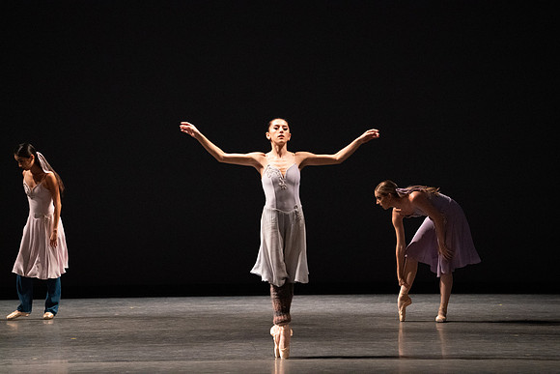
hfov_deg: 10.3
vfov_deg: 6.9
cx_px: 280
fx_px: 3112
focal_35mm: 200
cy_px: 187
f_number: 4.5
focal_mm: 200
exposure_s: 1/400
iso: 12800
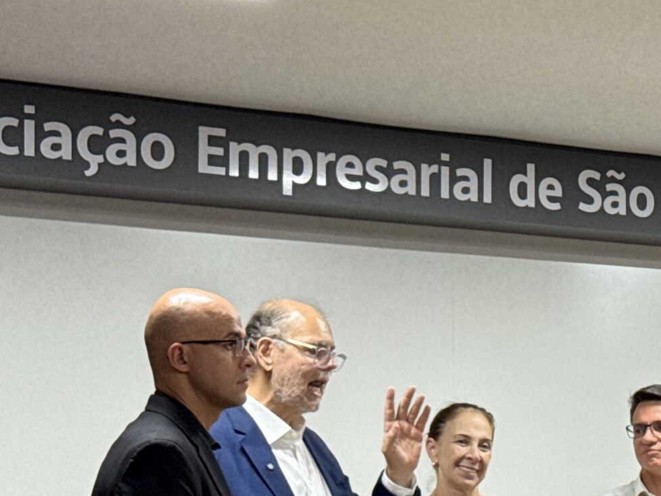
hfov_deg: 15.6
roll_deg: +1.0
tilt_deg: +5.6
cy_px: 326
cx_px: 593
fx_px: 2387
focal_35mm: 125
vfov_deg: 11.8
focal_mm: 6.76
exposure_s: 1/60
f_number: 1.78
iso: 80
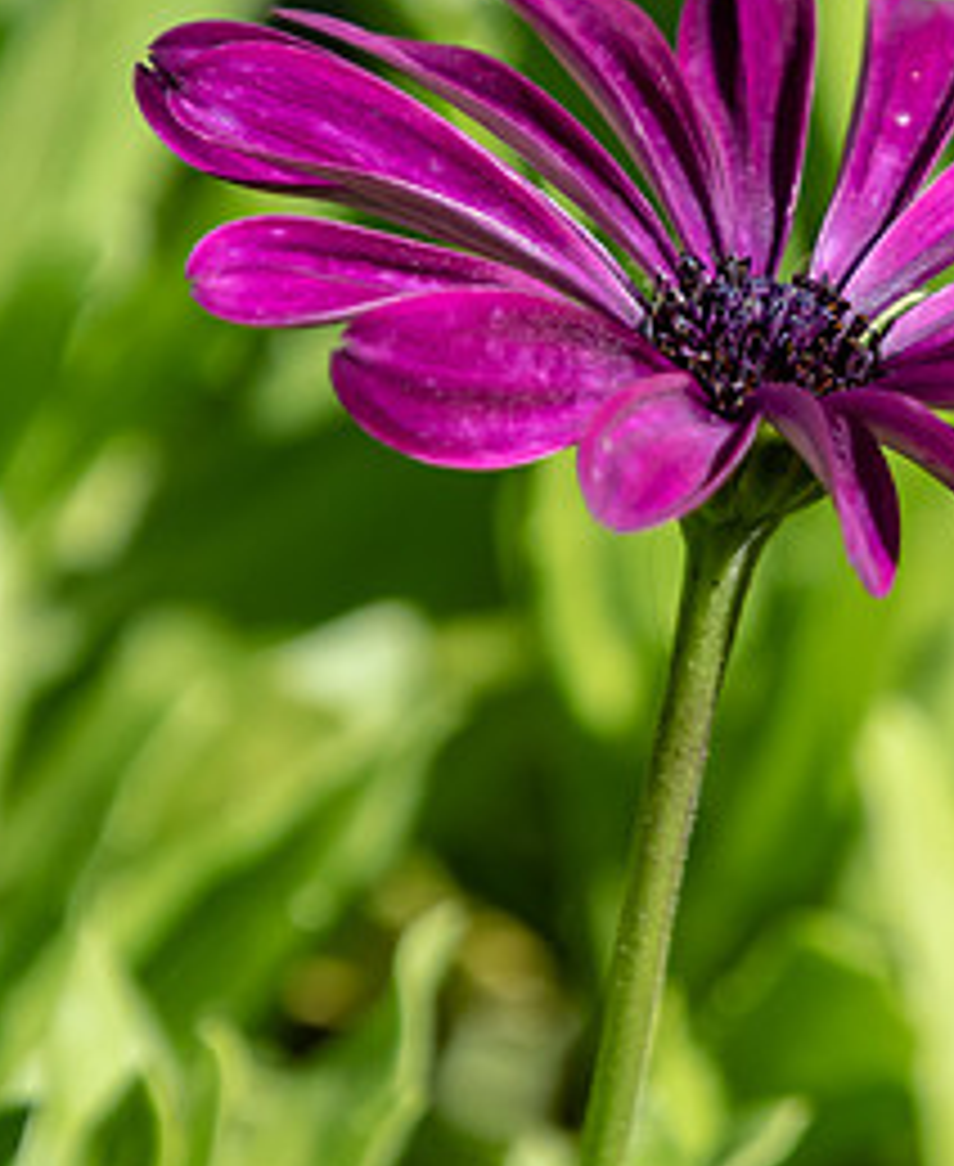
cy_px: 396
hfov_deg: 1.5
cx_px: 802
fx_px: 36862
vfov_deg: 1.8
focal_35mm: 1059
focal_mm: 270
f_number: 8
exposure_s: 1/640
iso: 400
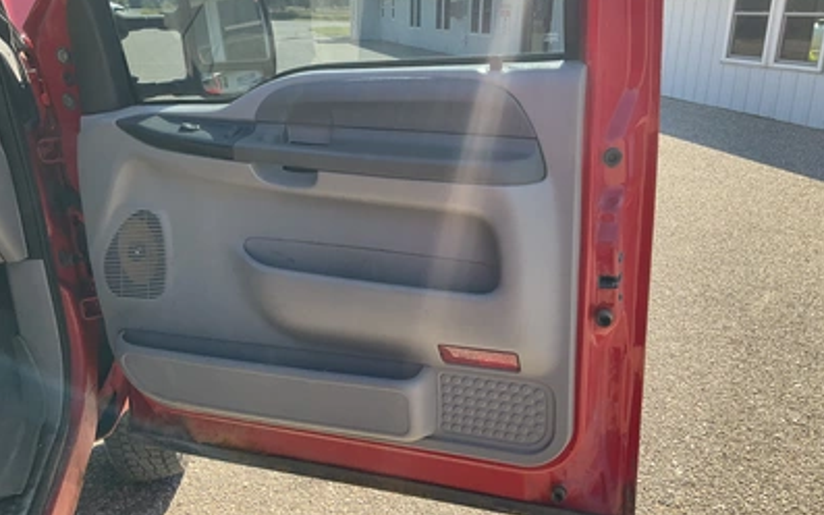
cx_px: 411
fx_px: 696
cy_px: 247
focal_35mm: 31
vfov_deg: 40.6
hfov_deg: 61.2
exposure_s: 1/346
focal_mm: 3
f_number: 1.8
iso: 25
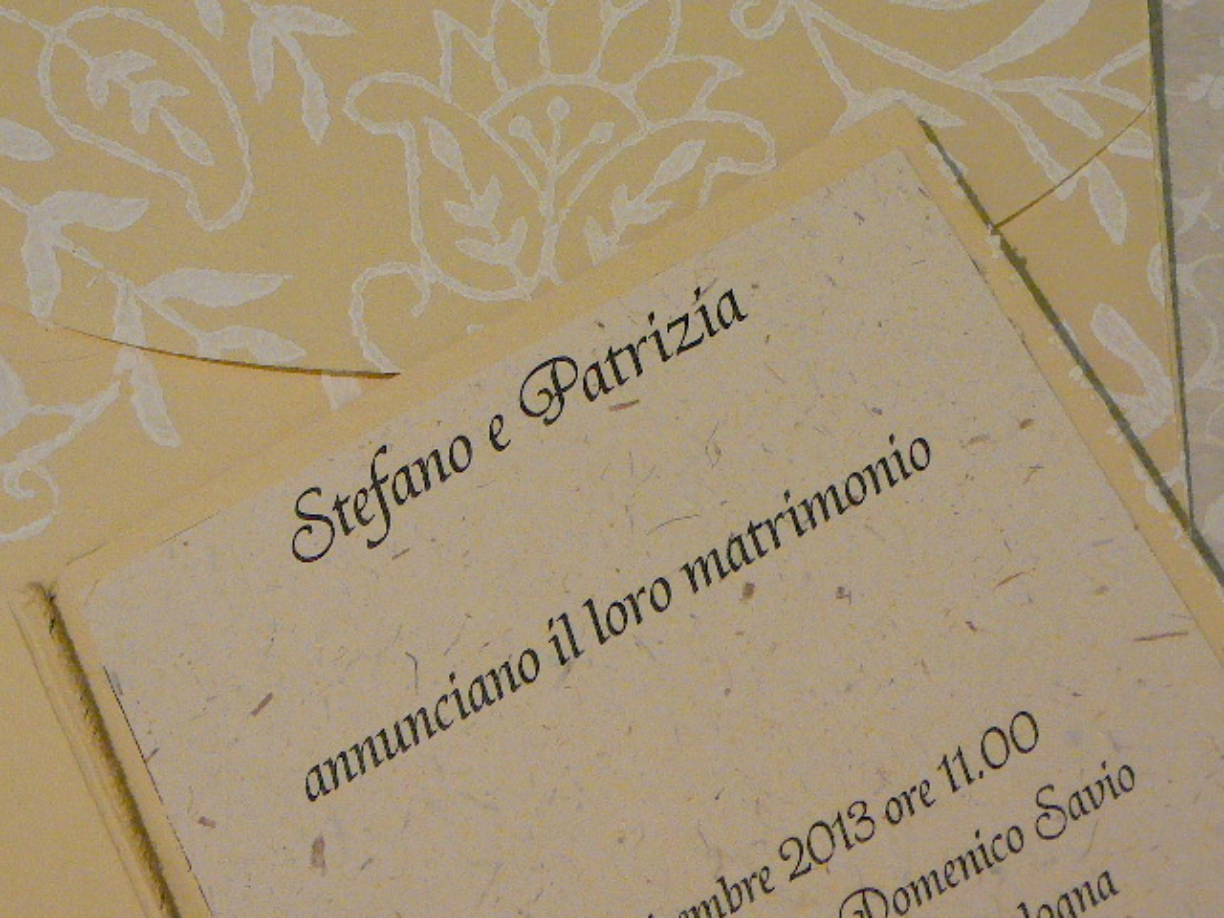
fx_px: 2298
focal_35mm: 65
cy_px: 459
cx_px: 612
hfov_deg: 29.8
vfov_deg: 22.6
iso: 200
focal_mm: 7.8
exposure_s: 1/60
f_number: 3.4
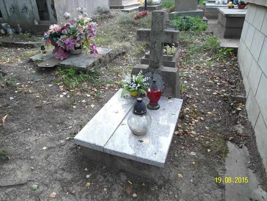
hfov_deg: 71.6
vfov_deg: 56.8
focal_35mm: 24
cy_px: 100
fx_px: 185
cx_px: 134
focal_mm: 5.2
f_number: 2.5
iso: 120
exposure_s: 1/45
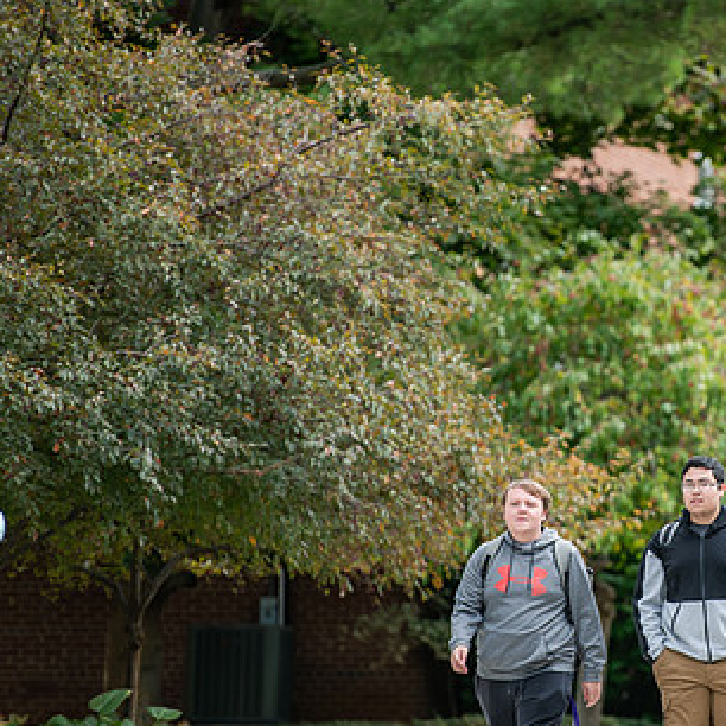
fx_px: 7640
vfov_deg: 5.4
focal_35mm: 322
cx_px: 662
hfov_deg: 5.4
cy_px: 428
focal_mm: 200
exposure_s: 1/500
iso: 125
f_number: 3.2
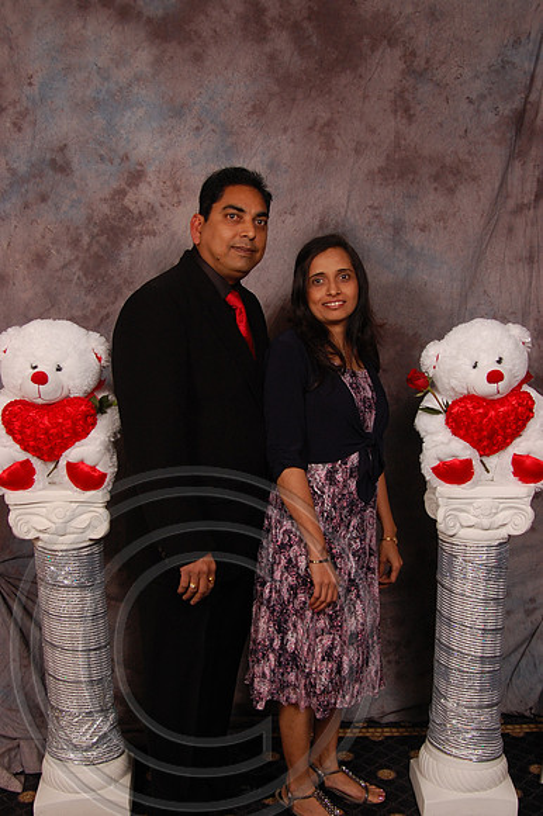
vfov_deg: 53.2
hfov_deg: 36.8
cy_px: 408
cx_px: 272
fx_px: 815
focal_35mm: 36
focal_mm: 24
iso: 400
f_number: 5.6
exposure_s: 1/200
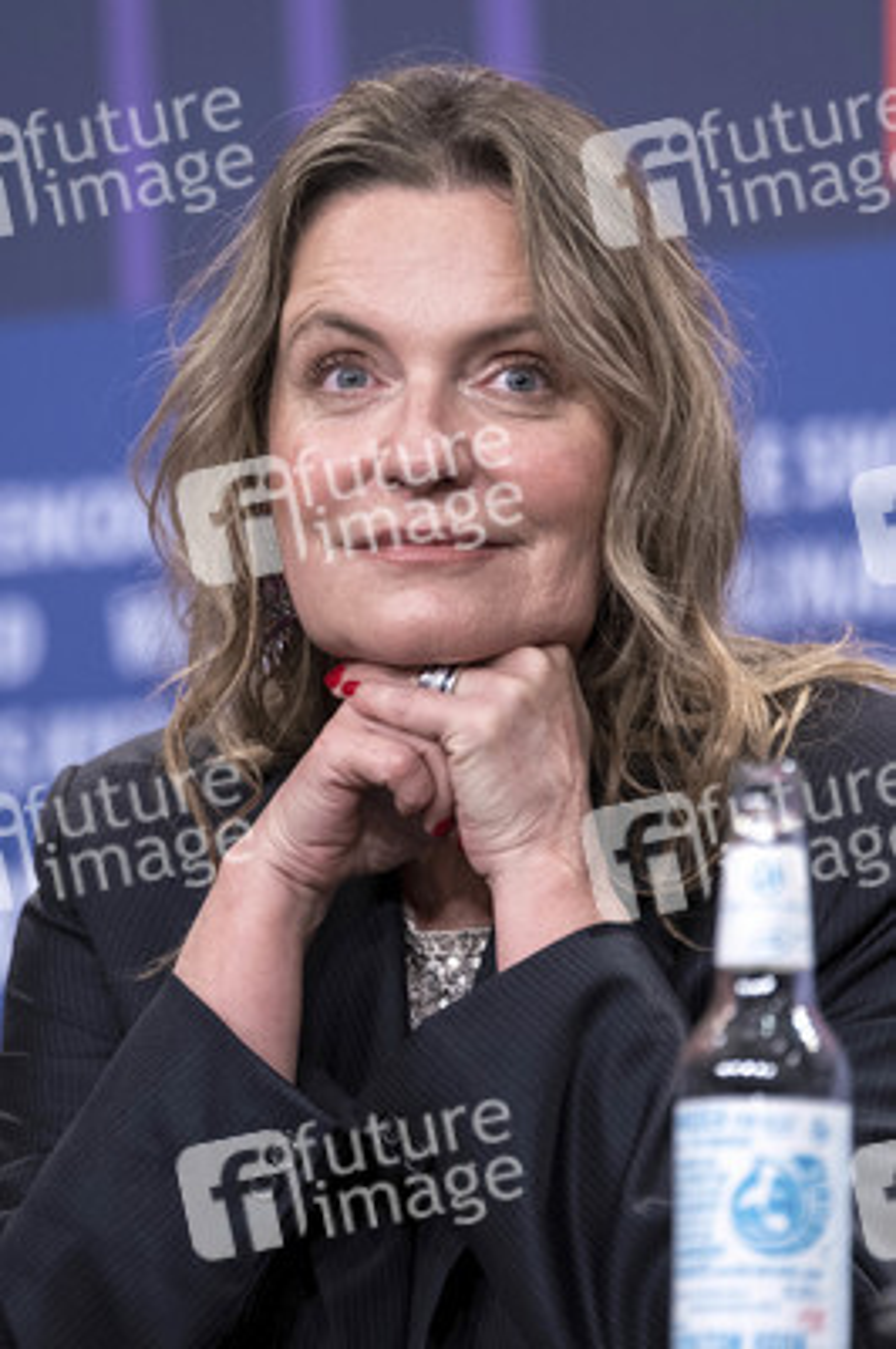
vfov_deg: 9.8
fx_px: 7853
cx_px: 448
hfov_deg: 6.5
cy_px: 674
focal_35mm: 210
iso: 1250
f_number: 2.8
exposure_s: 1/150
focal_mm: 140
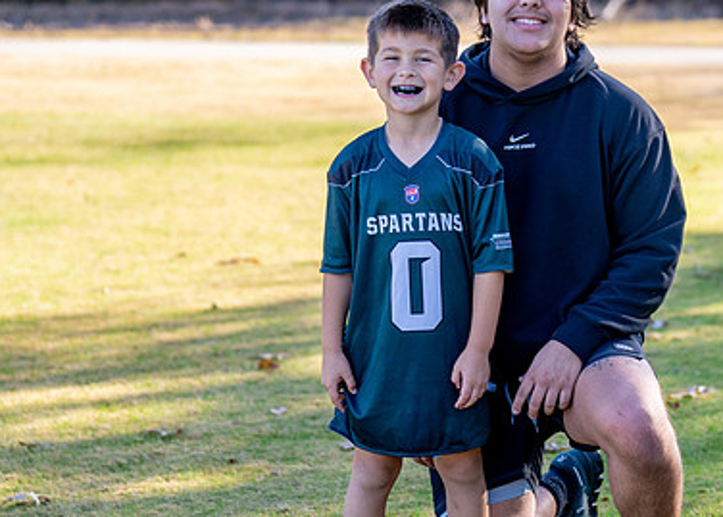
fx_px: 2650
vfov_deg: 11.1
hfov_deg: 15.5
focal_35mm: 129
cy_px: 230
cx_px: 544
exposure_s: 1/640
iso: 200
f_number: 2.8
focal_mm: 70
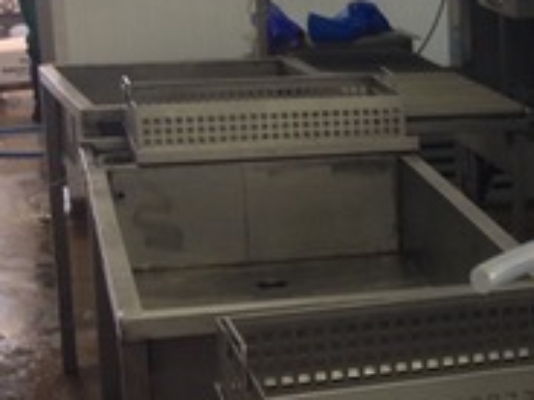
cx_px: 760
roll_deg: -1.6
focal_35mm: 115
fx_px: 1774
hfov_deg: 15.9
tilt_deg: -10.8
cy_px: 238
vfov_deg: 12.9
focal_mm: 4.12
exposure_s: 1/20
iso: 64
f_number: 2.4
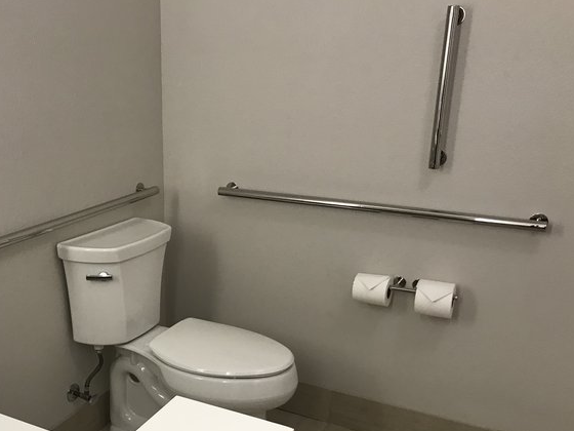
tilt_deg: -21.9
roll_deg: +0.5
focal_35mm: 40
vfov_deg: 35.4
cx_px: 186
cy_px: 303
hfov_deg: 46.0
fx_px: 663
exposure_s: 1/30
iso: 25
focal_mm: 3.99
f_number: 1.8
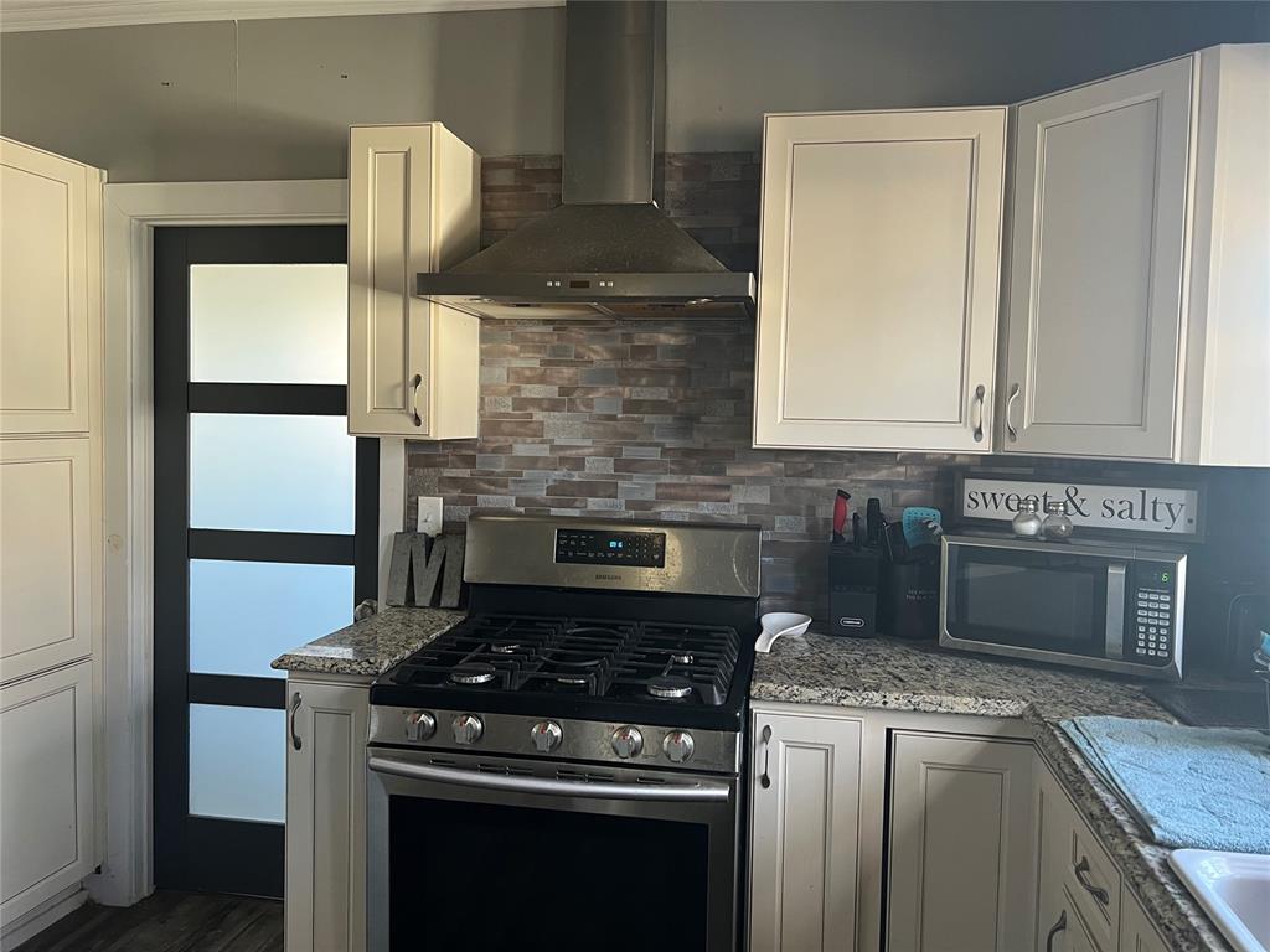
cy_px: 476
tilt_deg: -2.9
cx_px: 635
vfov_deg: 53.1
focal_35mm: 26
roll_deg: -1.1
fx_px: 954
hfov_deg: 67.3
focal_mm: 5.7
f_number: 1.5
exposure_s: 1/60
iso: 200
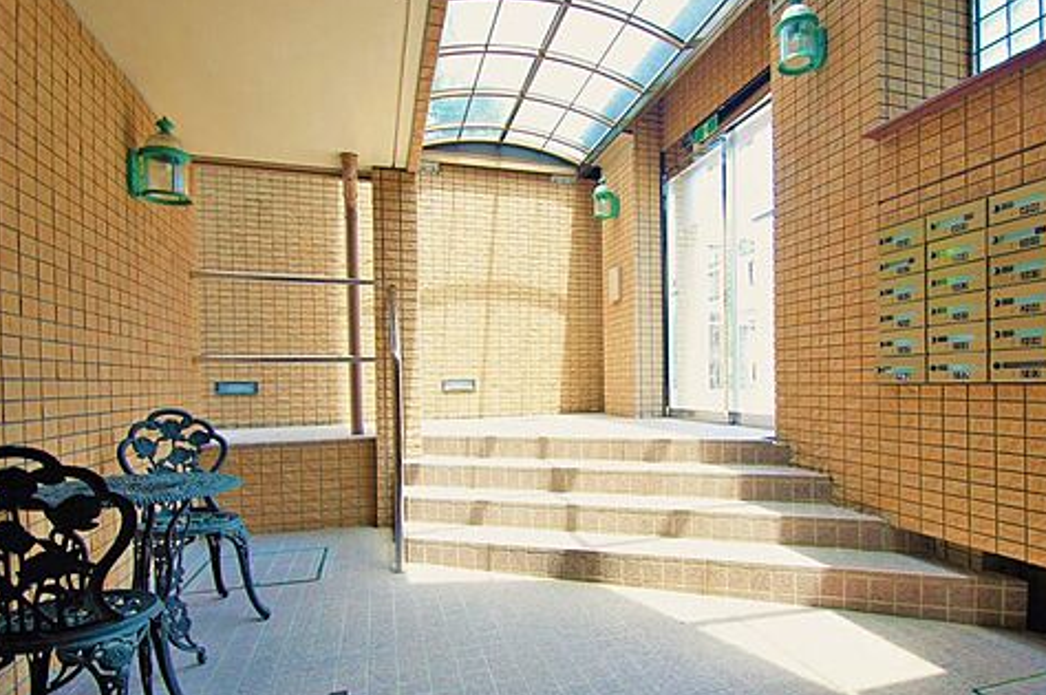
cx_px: 598
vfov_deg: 64.3
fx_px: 551
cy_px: 376
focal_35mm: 19
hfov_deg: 86.4
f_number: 4
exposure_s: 1/40
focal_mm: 10
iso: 100
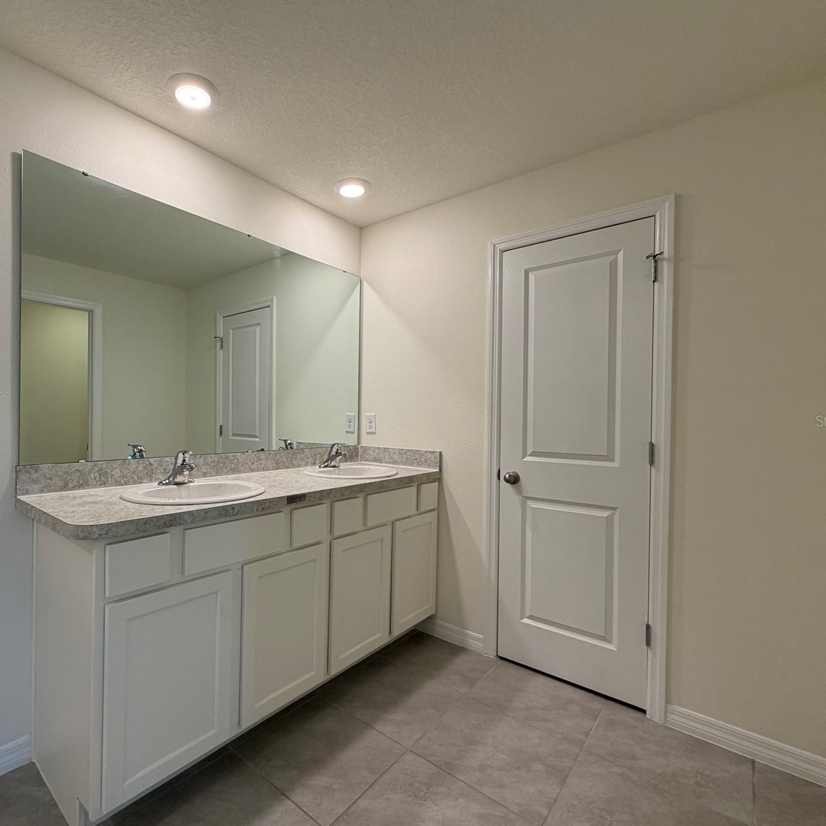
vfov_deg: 84.0
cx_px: 316
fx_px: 459
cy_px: 420
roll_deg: -0.8
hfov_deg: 82.6
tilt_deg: +0.0
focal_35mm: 17
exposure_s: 1/120
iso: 160
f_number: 2.2
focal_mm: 2.22
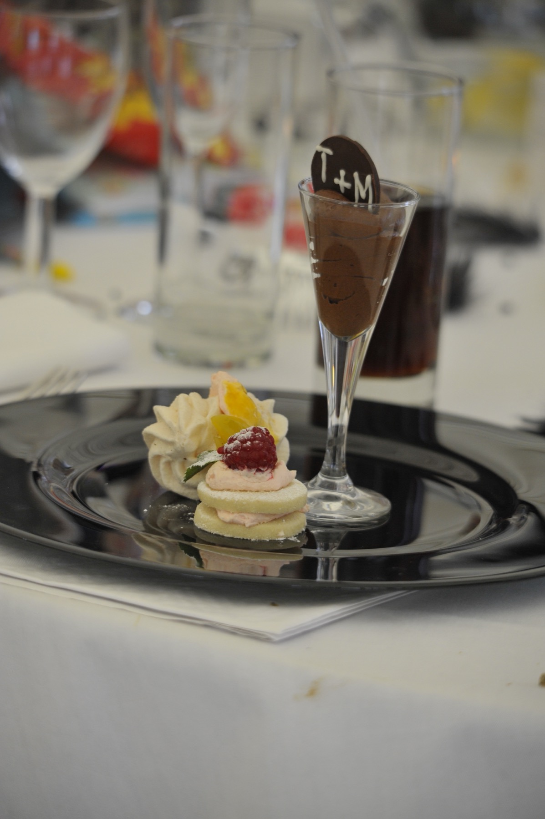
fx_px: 6596
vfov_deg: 7.1
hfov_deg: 4.7
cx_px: 272
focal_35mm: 290
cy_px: 410
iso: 1250
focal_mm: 290
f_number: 6
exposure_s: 1/400
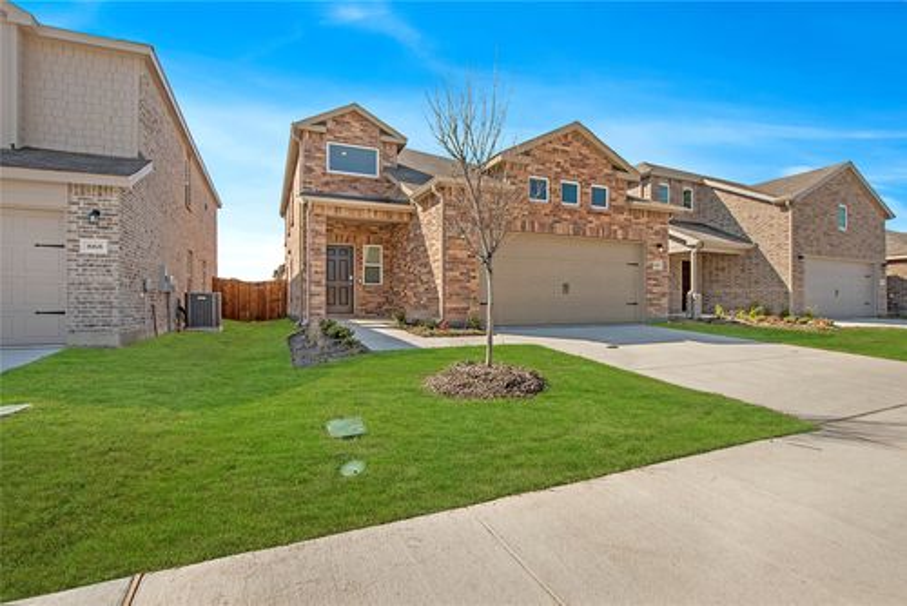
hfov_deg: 100.4
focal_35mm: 15
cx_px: 454
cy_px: 303
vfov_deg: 77.4
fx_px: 378
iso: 100
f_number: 7.1
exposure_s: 1/1250
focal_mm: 10
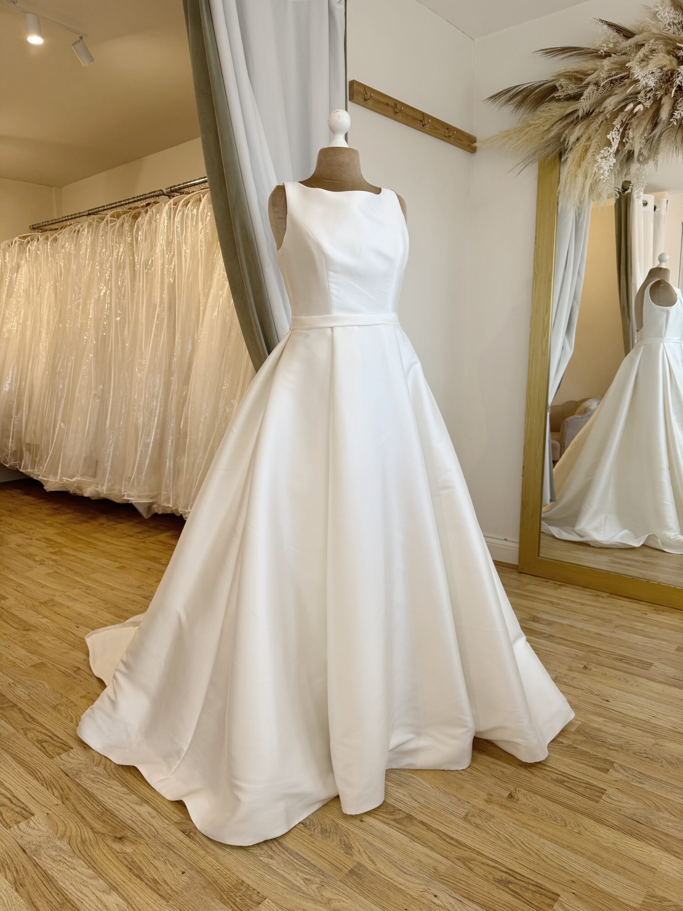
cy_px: 456
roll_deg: +0.7
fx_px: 631
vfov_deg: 71.6
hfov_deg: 56.8
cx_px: 342
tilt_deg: -9.2
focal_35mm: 24
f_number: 1.78
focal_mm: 6.76
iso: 80
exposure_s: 1/121
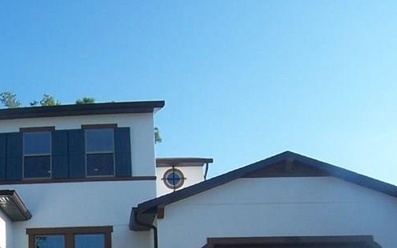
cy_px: 280
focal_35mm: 73
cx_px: 17
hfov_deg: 26.9
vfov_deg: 17.2
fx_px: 790
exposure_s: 1/500
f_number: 3.4
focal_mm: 5.5
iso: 80
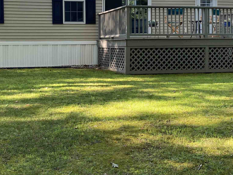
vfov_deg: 27.8
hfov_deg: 36.4
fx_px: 350
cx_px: 76
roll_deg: +0.3
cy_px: 55
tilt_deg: -3.2
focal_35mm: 52
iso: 32
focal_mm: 4.25
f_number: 1.8
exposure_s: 1/166
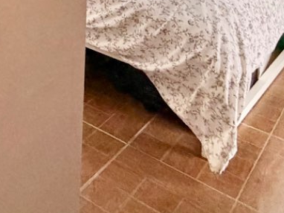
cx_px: -46
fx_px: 451
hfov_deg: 30.4
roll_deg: -1.6
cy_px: -137
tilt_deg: -1.5
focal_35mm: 55
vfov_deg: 20.9
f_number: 2.2
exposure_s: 1/50
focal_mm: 2.22
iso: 400
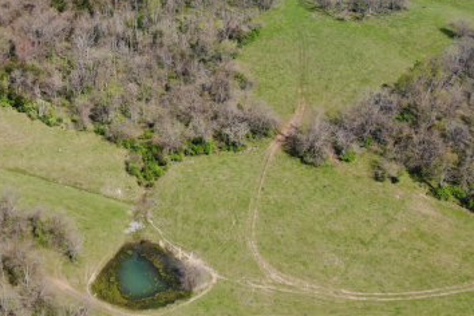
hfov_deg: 40.9
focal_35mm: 47
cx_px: 128
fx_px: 619
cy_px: 83
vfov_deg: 28.3
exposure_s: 1/720
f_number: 2.8
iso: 100
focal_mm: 4.5
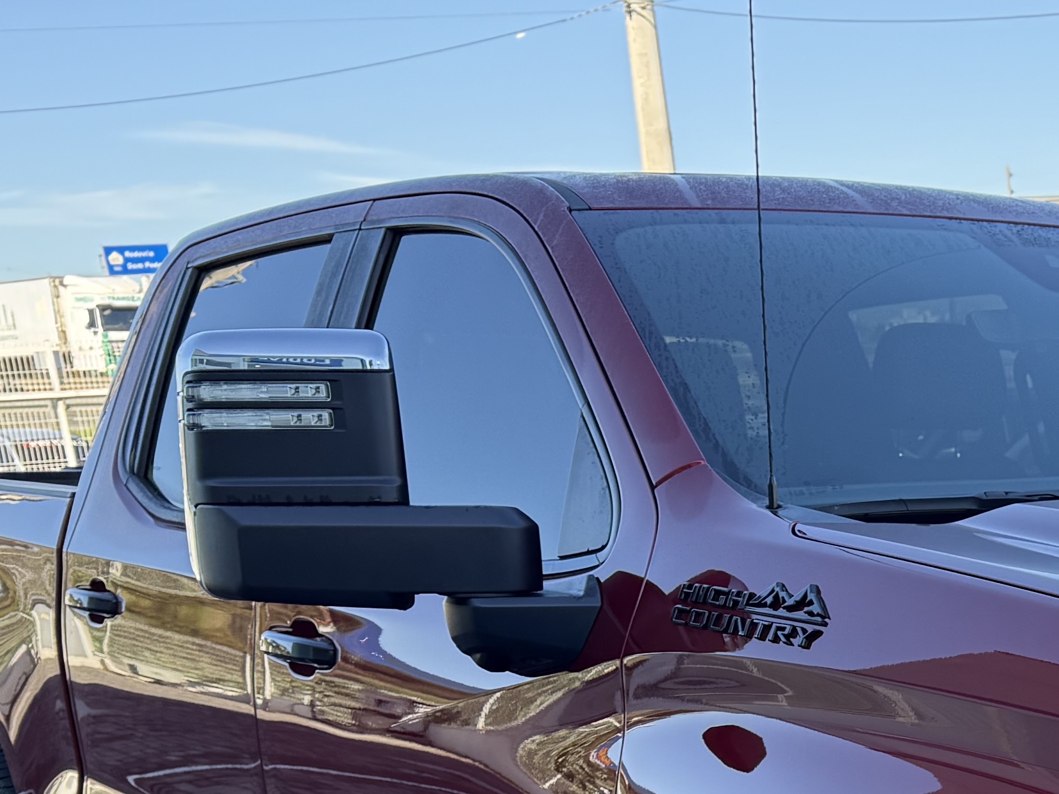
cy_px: 1004
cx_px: 1138
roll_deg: +4.3
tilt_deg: -16.5
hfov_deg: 26.5
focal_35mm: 68
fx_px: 2080
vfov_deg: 20.0
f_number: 1.78
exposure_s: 1/796
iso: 100
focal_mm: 6.76
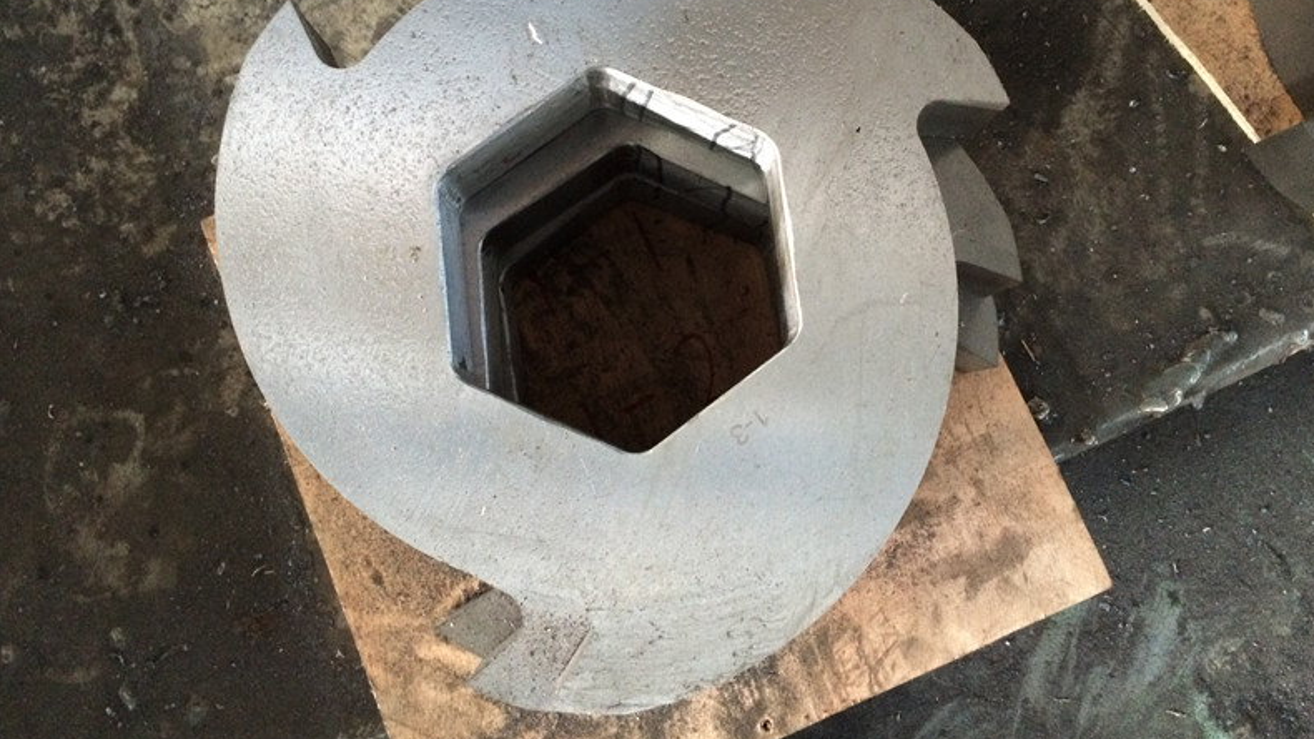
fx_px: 1115
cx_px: 662
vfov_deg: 36.3
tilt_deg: -82.3
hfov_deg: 61.0
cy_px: 248
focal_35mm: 32
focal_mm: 4.15
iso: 320
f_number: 2.2
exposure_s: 1/17
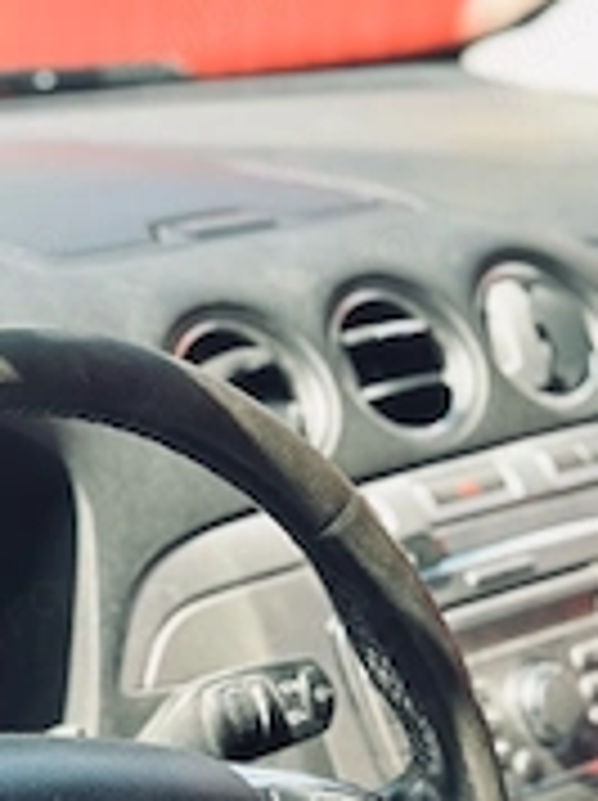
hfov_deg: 13.5
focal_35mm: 108
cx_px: 9
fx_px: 2494
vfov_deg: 17.9
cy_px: 738
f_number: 1.78
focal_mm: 6.86
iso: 80
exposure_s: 1/252
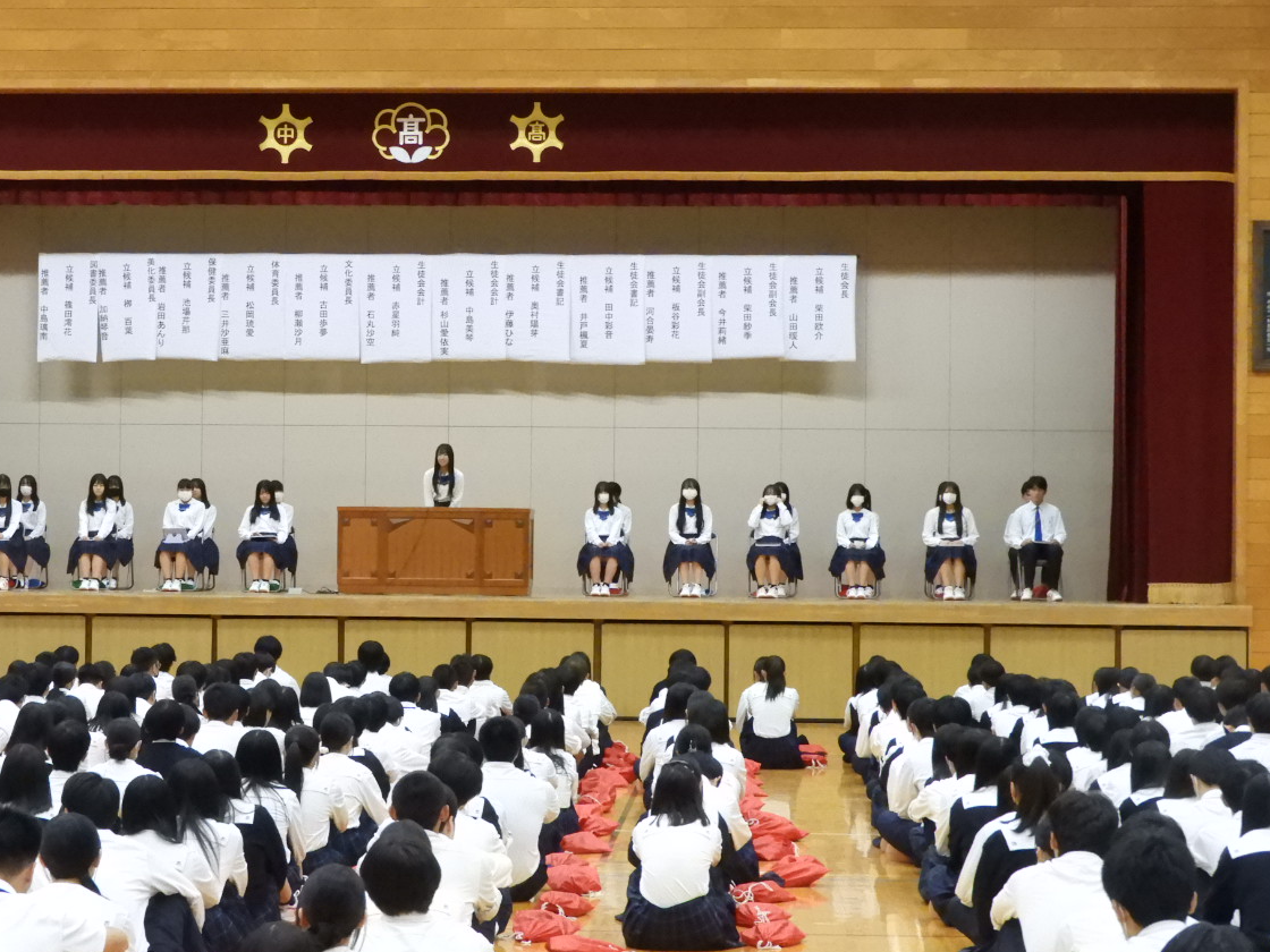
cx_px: 427
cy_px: 461
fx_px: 3669
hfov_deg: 19.6
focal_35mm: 100
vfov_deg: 14.8
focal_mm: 12.5
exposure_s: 1/40
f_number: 4.5
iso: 1600
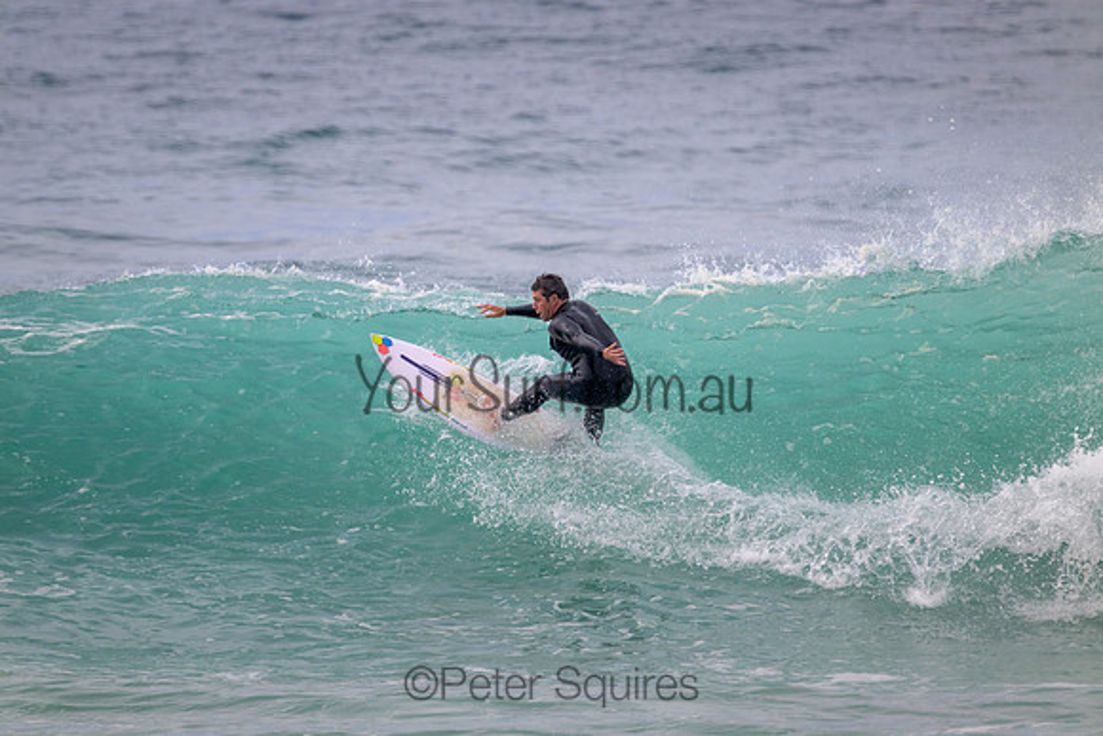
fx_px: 24516
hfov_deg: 2.6
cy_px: 368
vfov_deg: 1.7
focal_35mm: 800
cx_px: 552
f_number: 11
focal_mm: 800
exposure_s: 1/2000
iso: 1100
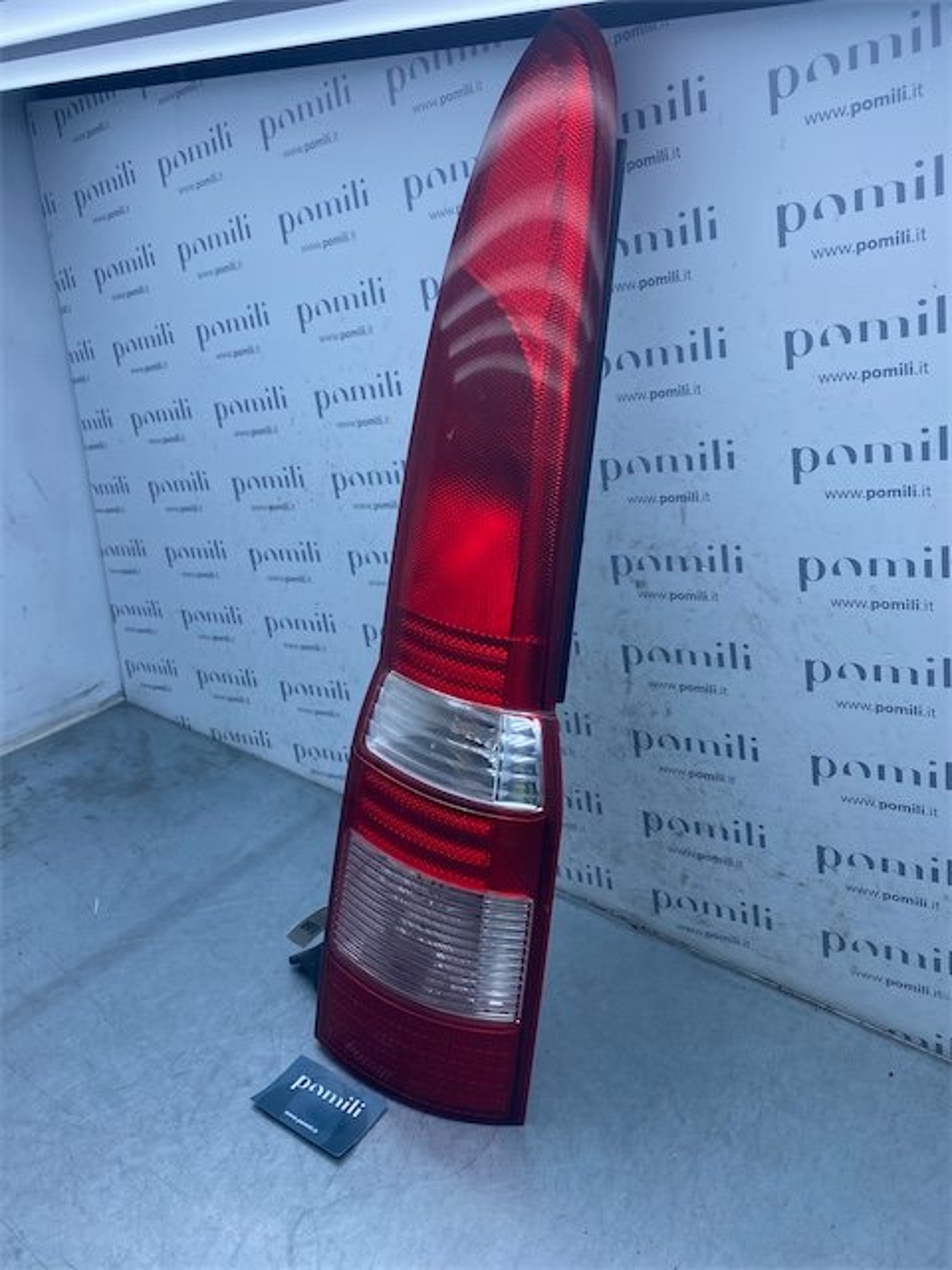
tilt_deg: -25.5
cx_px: 476
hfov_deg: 53.1
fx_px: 953
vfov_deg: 67.3
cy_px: 635
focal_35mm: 26
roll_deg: +0.6
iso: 32
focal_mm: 4.25
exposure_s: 1/1170
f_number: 1.8
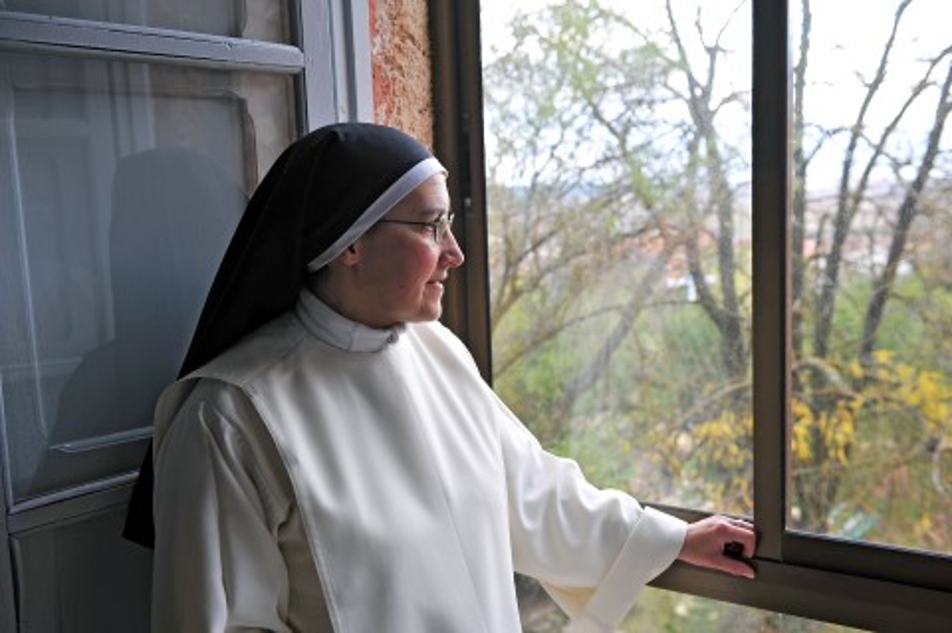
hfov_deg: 53.2
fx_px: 951
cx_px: 476
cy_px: 316
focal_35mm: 36
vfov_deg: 36.8
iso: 200
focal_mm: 36
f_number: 5
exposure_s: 1/100
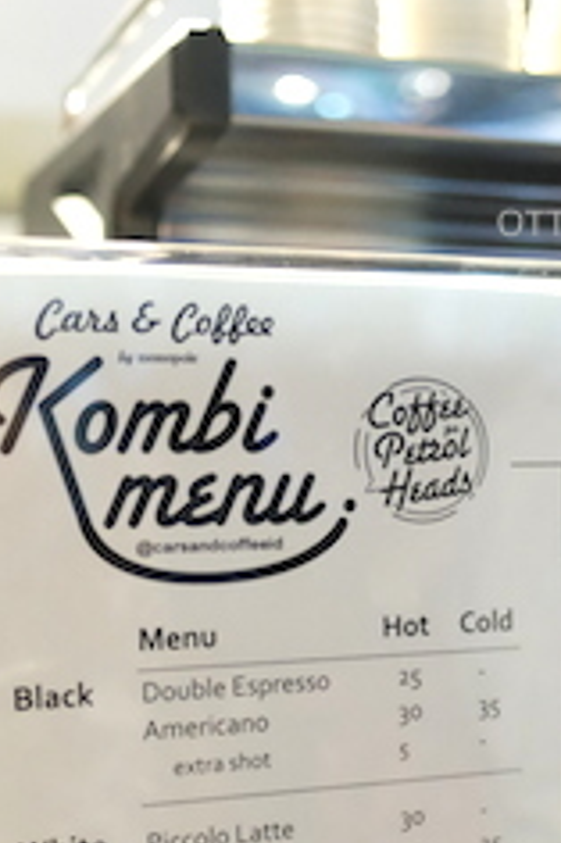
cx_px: 414
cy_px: 597
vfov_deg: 32.5
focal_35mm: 61
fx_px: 1428
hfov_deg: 22.0
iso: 4000
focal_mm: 16
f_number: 1.4
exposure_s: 1/160
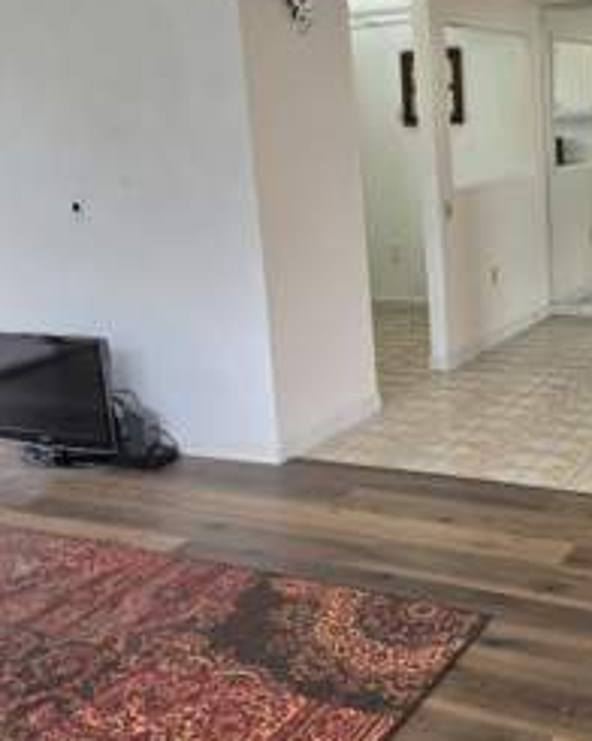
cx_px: 432
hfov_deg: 33.6
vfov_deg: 41.9
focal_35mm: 44
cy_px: 307
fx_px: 964
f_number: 1.4
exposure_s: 1/120
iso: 20
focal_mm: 6.5
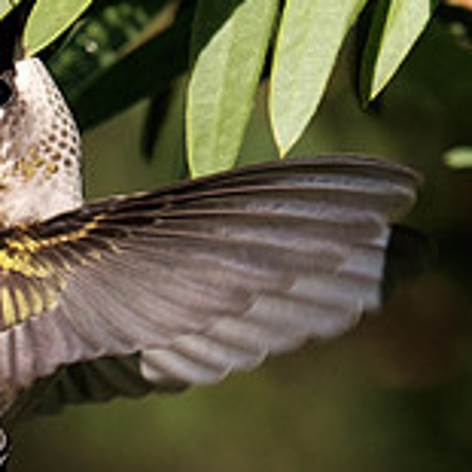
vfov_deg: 1.2
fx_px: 22045
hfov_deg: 1.2
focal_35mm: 1429
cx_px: -65
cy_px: 102
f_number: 4.8
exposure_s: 1/2000
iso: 400
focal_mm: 200
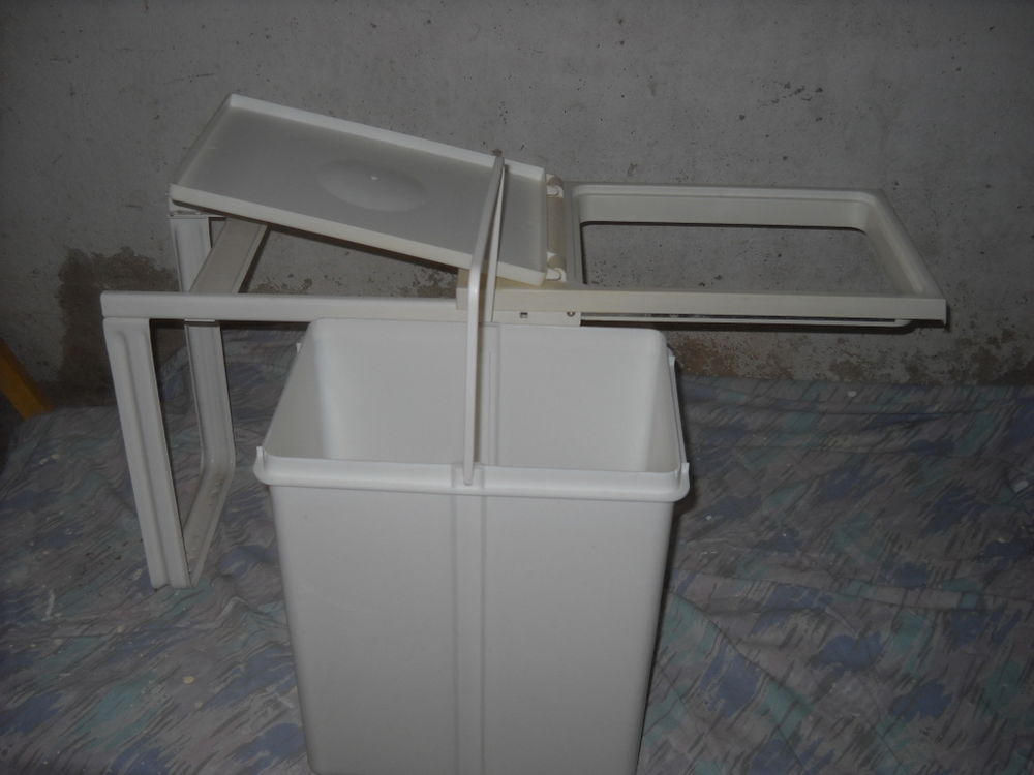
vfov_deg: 35.1
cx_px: 517
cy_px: 388
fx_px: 1225
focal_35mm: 41
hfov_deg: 45.8
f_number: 3.1
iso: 64
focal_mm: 6.72
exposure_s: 1/30
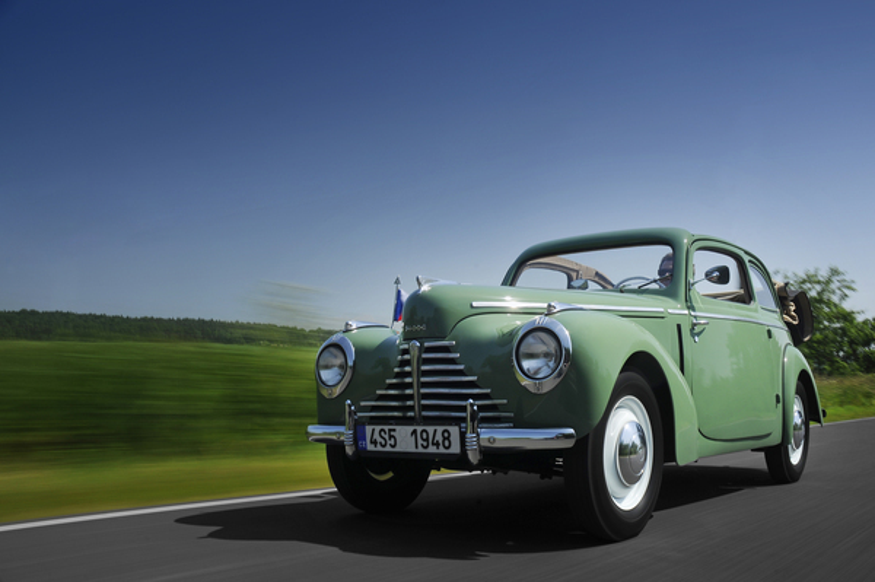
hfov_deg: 57.3
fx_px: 801
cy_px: 291
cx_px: 438
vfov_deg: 39.9
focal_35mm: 33
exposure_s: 1/25
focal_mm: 22
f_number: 16
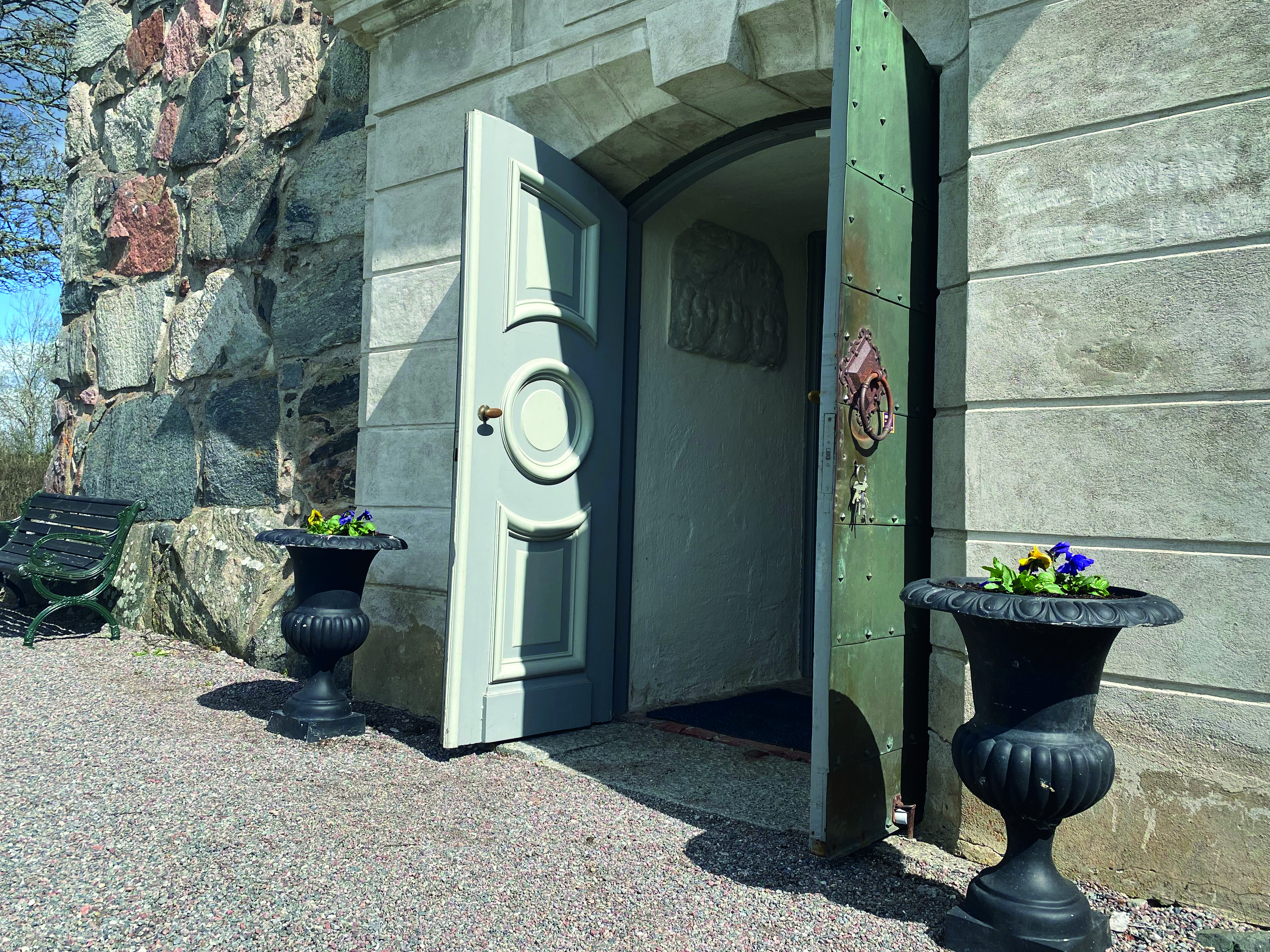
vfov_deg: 48.2
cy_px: 452
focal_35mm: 29
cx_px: 639
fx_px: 1064
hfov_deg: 61.7
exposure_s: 1/2315
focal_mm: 4.25
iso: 32
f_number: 1.8
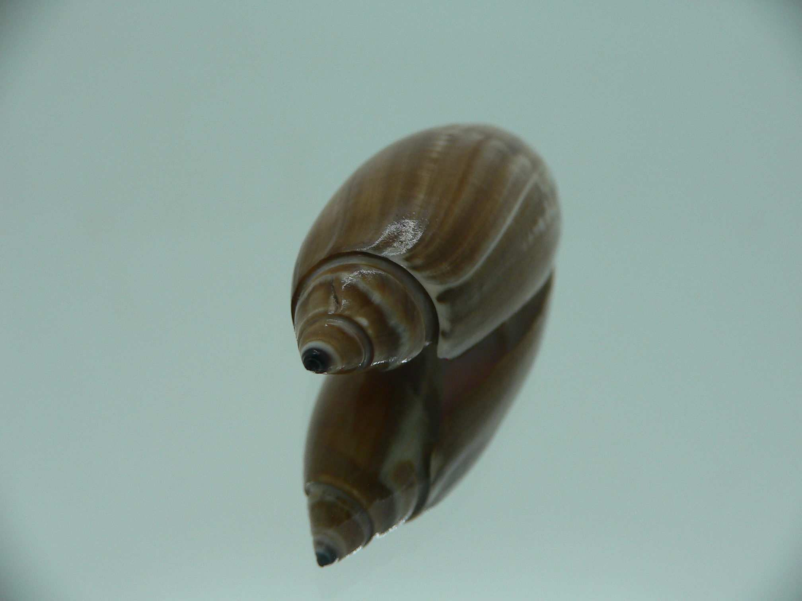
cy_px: 300
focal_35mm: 35
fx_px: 811
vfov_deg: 40.7
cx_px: 401
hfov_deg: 52.6
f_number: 2.8
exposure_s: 1/60
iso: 80
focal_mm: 4.6
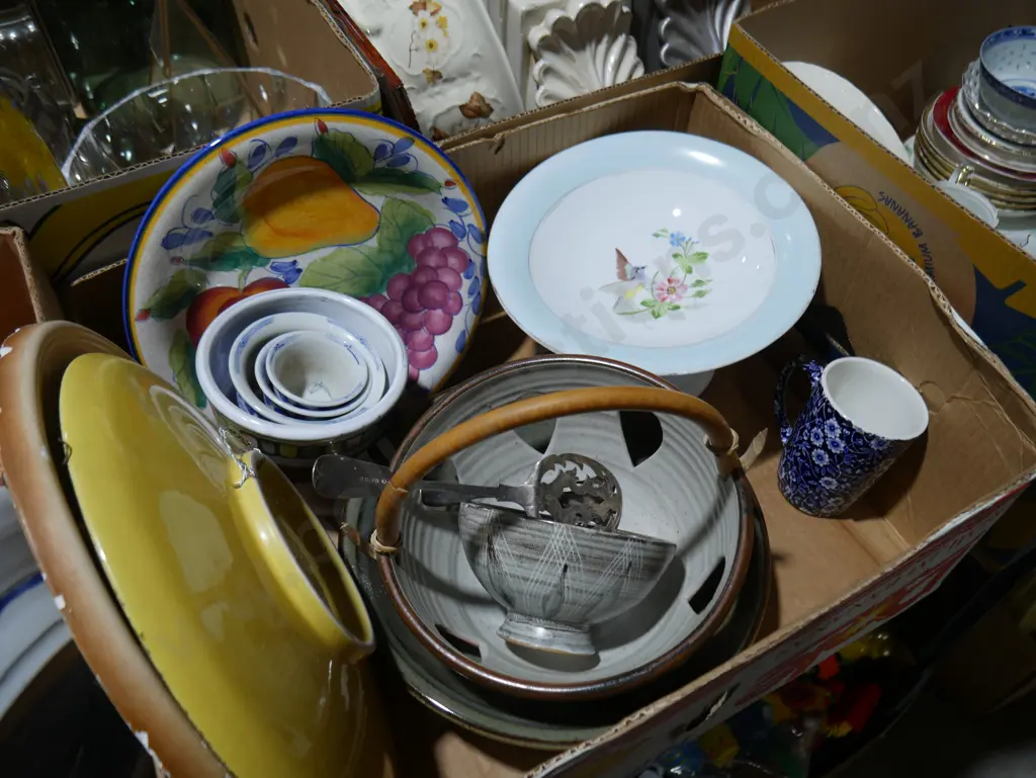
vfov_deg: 46.8
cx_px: 518
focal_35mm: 30
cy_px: 389
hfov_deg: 59.9
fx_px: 898
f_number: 3.6
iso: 200
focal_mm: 15
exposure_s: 1/125
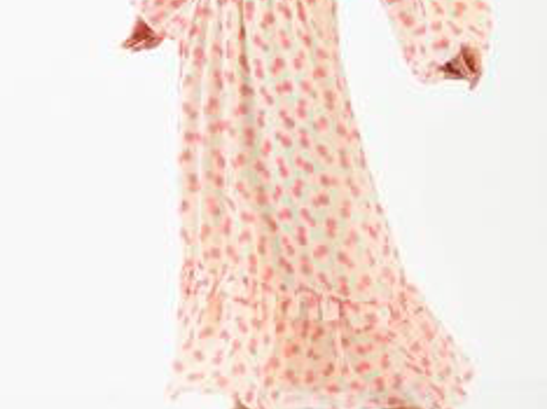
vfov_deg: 8.0
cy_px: 42
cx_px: 290
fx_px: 2920
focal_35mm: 185
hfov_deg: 10.7
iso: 100
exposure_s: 1/160
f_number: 7.1
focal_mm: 100
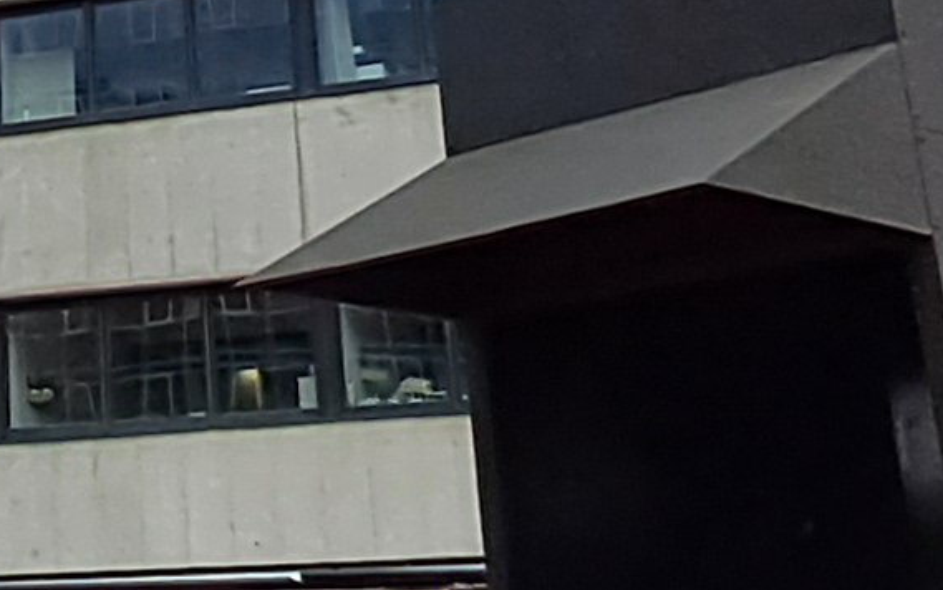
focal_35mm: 79
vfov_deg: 16.2
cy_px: -20
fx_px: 2031
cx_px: -128
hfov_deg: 24.2
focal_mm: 1.42
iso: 40
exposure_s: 1/815
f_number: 2.2
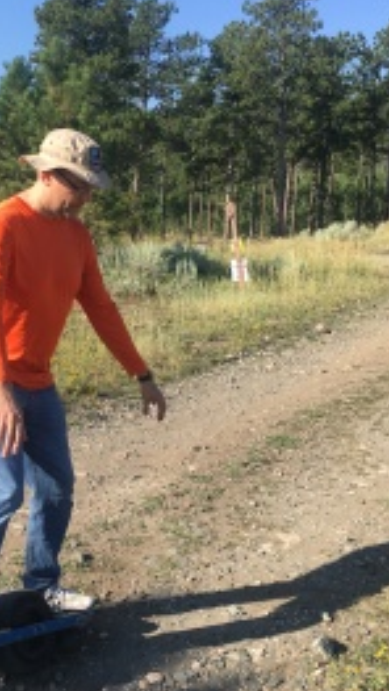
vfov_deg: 46.4
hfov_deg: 26.6
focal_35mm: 44
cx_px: 79
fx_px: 807
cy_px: 334
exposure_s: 1/827
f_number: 2.2
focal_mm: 4.15
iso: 25
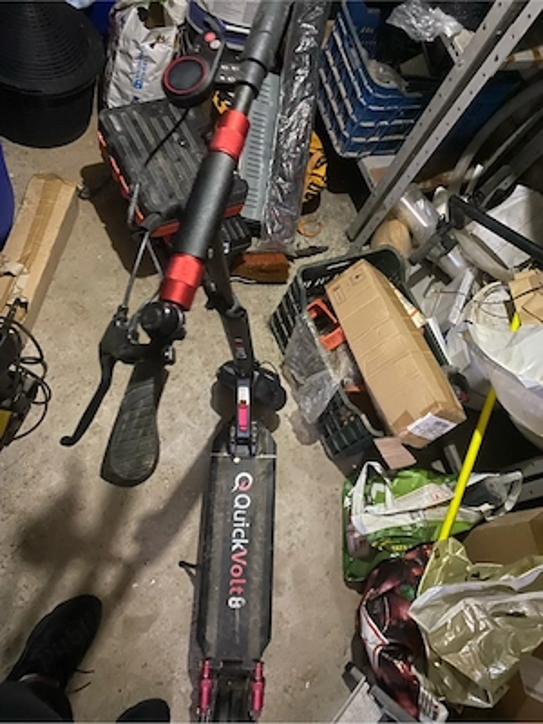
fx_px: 544
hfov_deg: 53.1
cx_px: 272
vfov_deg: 67.3
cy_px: 362
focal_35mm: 26
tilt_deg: -63.1
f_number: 1.8
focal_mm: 4.25
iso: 800
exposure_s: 1/8
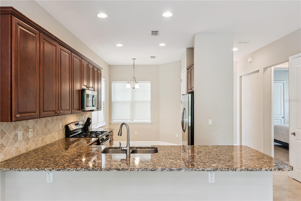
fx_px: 201
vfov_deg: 53.1
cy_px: 100
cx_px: 150
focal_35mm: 24
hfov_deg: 73.8
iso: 800
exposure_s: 1/20
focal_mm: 24
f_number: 10
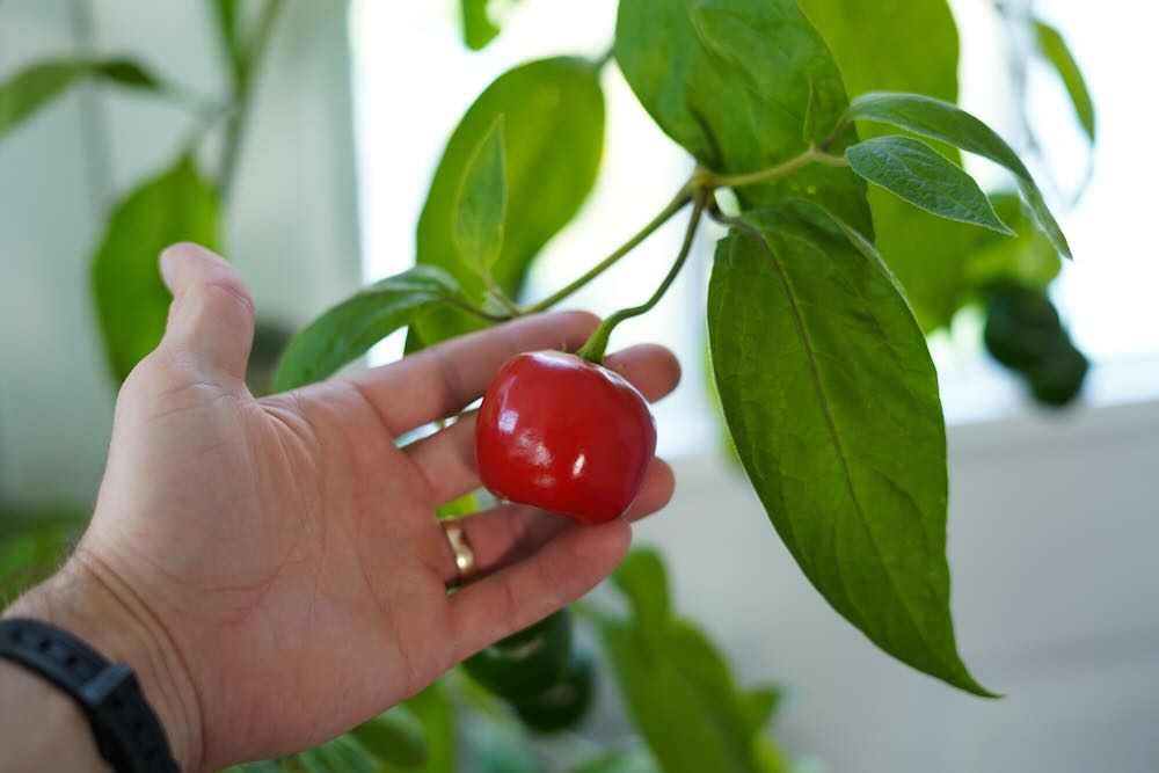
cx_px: 580
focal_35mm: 50
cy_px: 386
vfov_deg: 27.0
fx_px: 1610
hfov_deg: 39.6
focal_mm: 50
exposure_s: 1/125
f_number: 2.5
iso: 1000
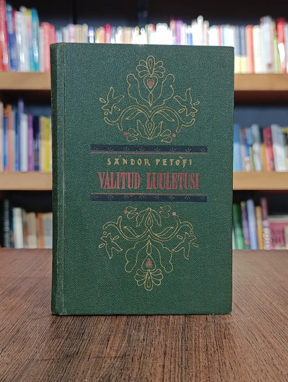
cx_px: 144
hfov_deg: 33.7
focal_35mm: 43
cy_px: 191
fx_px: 476
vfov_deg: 43.8
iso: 496
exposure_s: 1/100
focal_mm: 6.11
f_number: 1.65
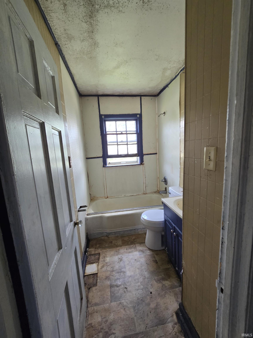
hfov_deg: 89.9
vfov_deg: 106.2
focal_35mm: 13
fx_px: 127
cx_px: 126
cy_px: 169
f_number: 2.2
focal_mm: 2.2
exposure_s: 1/60
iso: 160
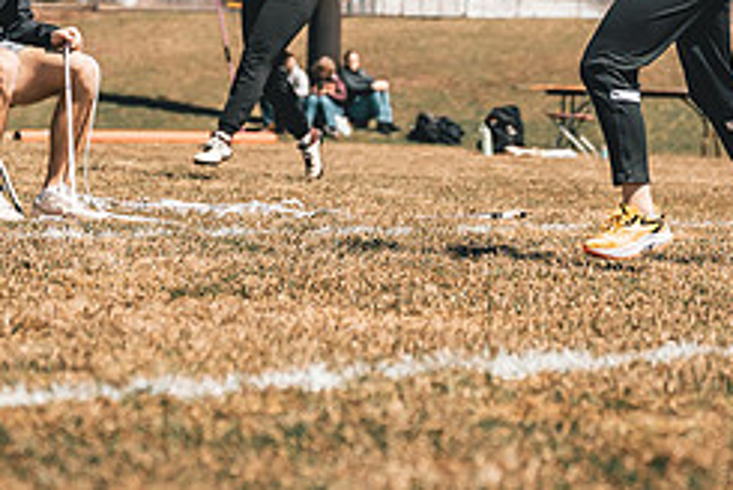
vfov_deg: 7.5
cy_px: -88
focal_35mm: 183
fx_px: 3730
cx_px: 502
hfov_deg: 11.2
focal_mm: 65
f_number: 2.8
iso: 200
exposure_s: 1/3200
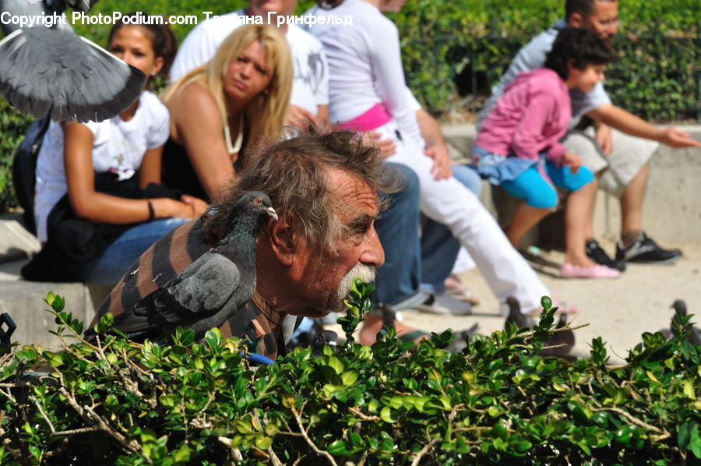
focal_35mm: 202
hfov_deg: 10.2
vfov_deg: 6.8
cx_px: 350
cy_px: 233
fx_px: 3939
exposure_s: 1/400
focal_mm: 135
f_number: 11
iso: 200
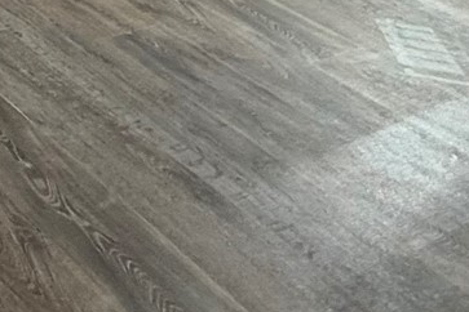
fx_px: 1003
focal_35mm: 77
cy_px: -322
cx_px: -196
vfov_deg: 14.5
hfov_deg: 22.5
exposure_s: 1/120
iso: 200
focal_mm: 2.22
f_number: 2.2
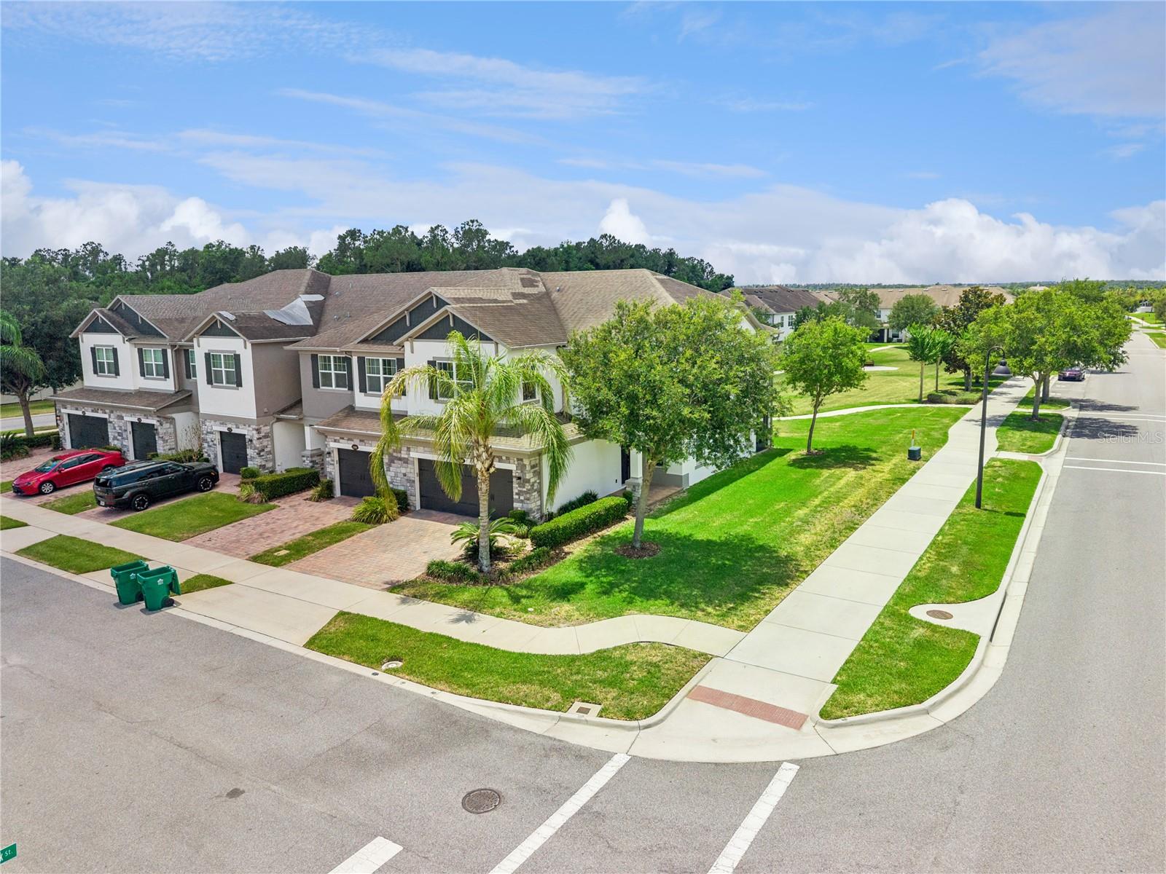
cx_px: 583
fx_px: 808
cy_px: 437
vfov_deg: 56.8
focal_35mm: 24
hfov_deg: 71.6
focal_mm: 8.7
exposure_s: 1/8000
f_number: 1.8
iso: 250
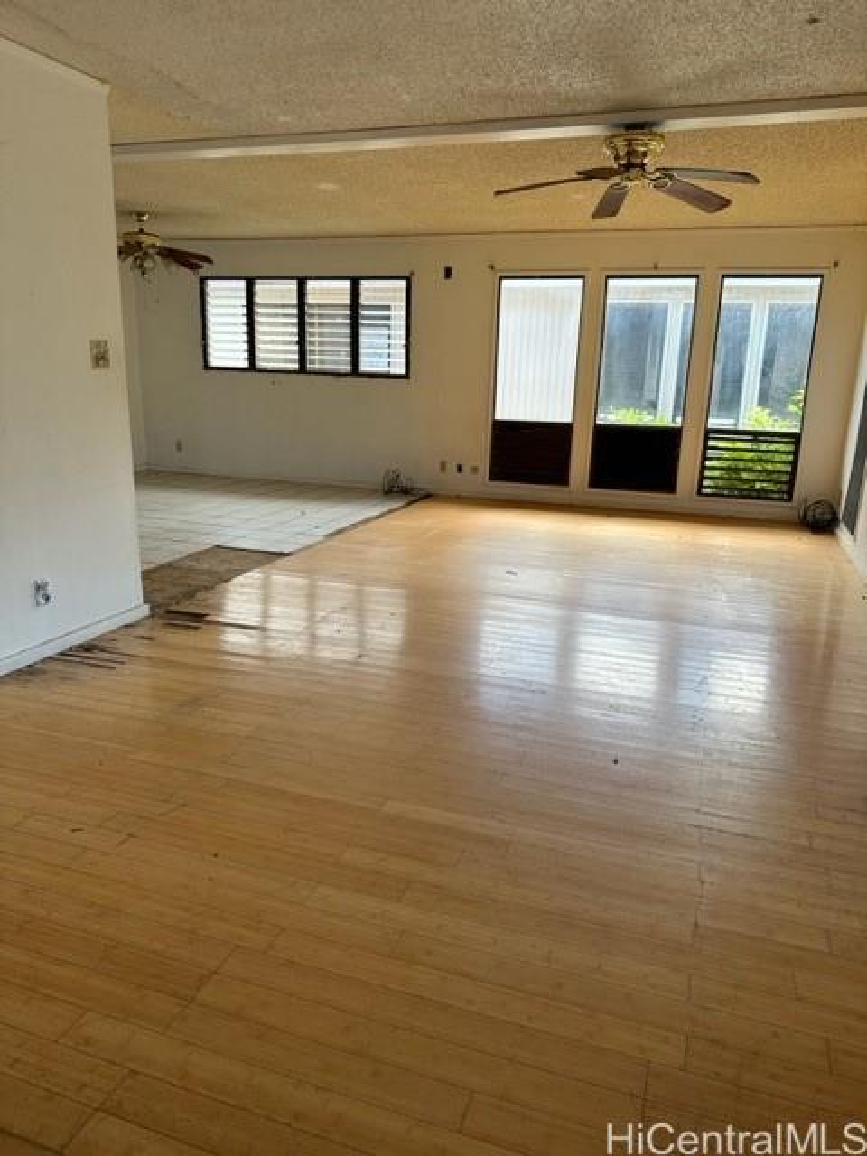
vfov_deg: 71.6
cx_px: 434
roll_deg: -1.7
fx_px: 801
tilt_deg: -15.2
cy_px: 578
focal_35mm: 24
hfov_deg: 56.8
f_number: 1.78
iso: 64
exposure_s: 1/137
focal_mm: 6.86
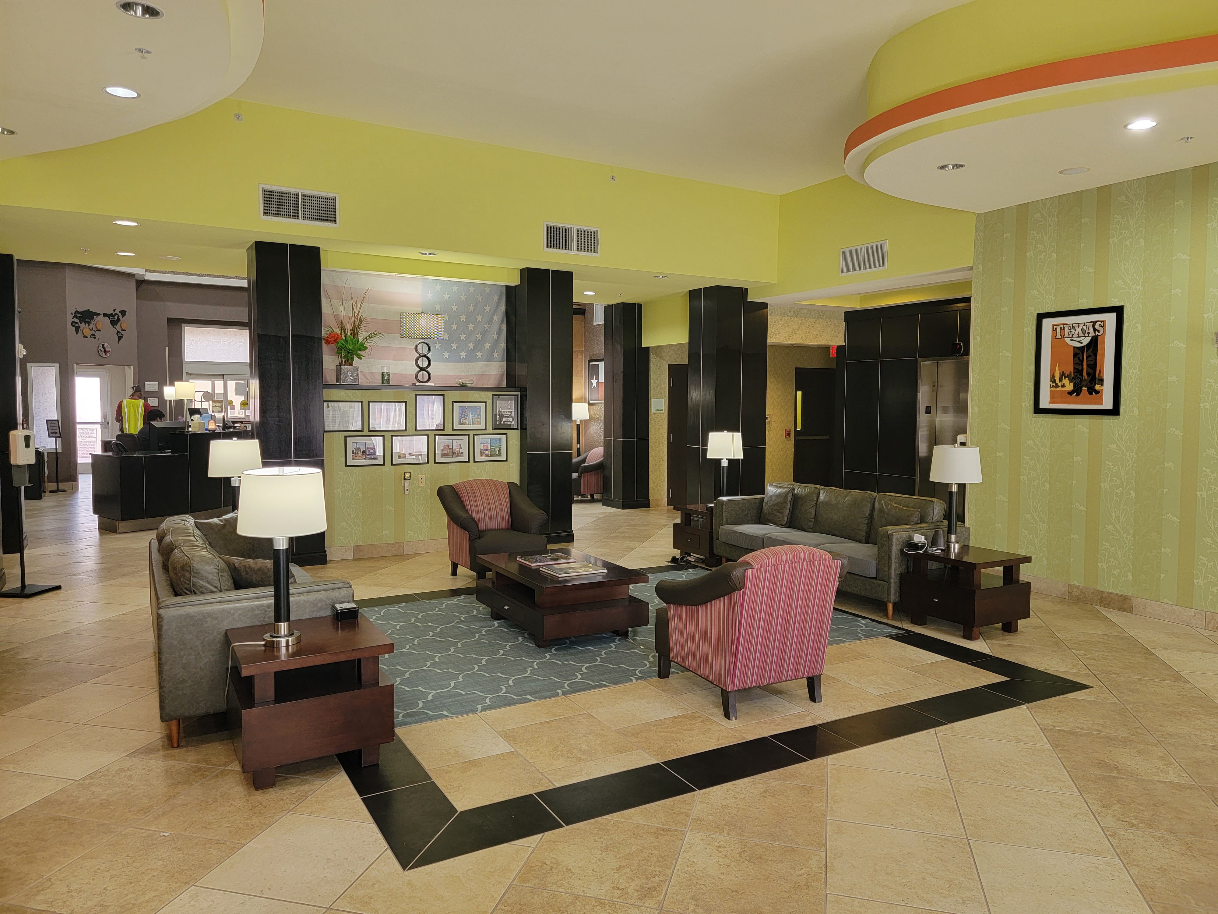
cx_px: 609
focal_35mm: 24
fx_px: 844
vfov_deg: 56.8
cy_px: 457
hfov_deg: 71.6
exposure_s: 1/60
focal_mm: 6.7
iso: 200
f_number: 1.8
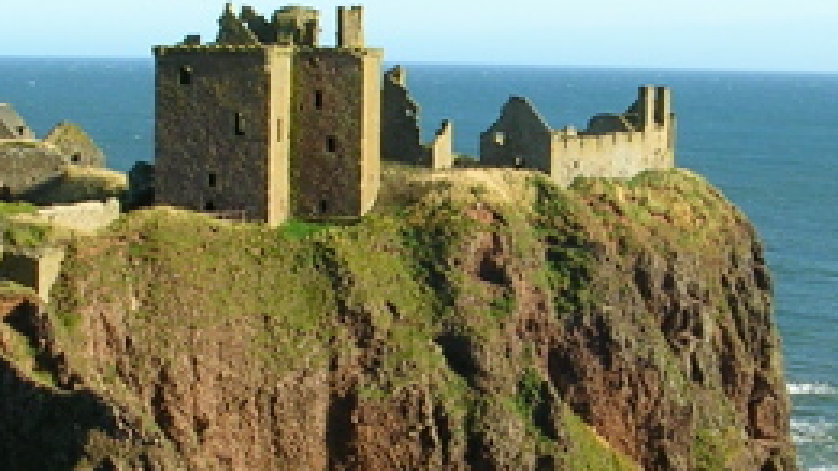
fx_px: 2266
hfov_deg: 20.9
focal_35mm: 102
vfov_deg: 11.8
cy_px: 310
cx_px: 532
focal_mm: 5.8
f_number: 5.6
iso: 50
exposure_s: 1/157
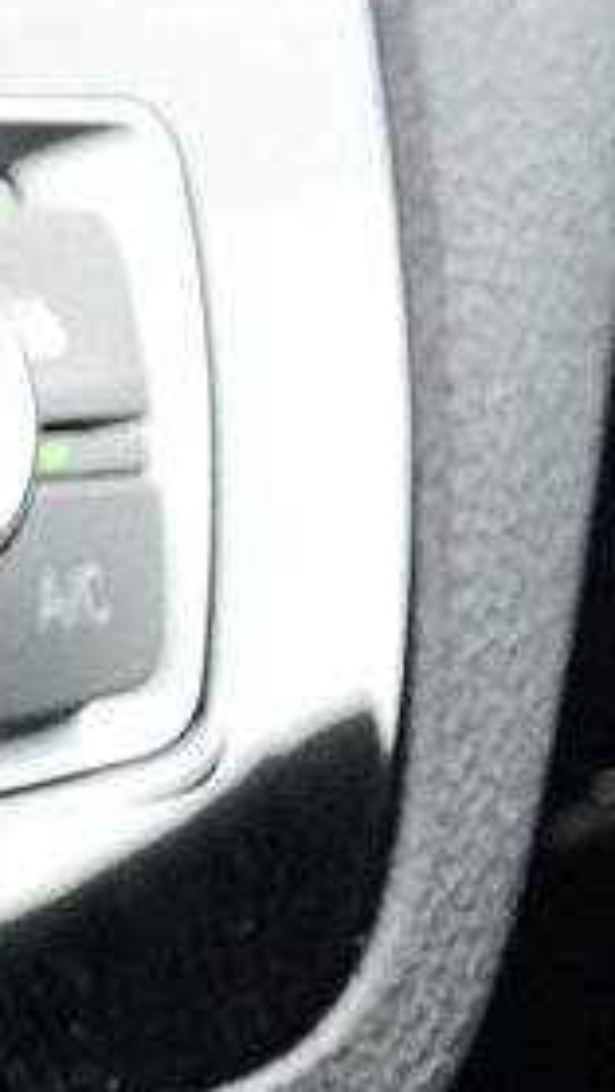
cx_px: -2315
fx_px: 5304
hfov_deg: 5.3
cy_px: 493
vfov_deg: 11.8
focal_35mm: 183
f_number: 7.1
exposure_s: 1/60
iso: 800
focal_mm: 20
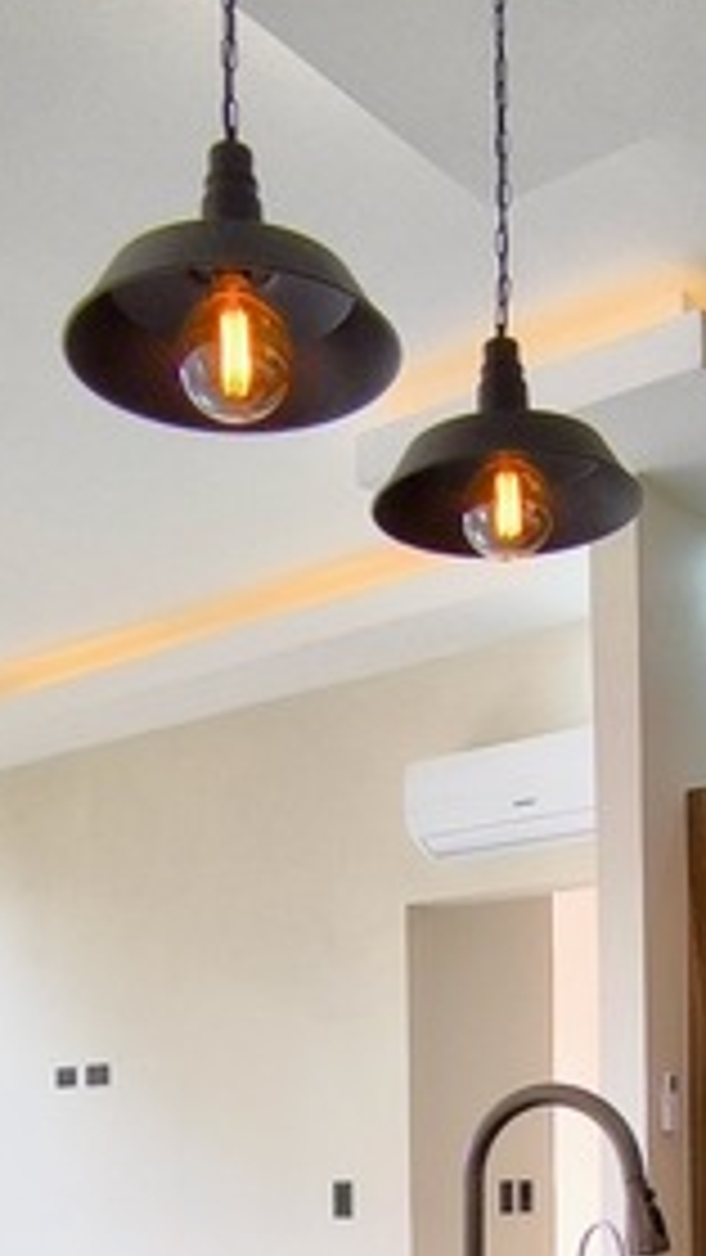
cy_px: 1215
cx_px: 472
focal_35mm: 50
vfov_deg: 37.5
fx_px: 1664
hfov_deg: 23.8
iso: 80
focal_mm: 1.65
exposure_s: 1/99.9
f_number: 2.2
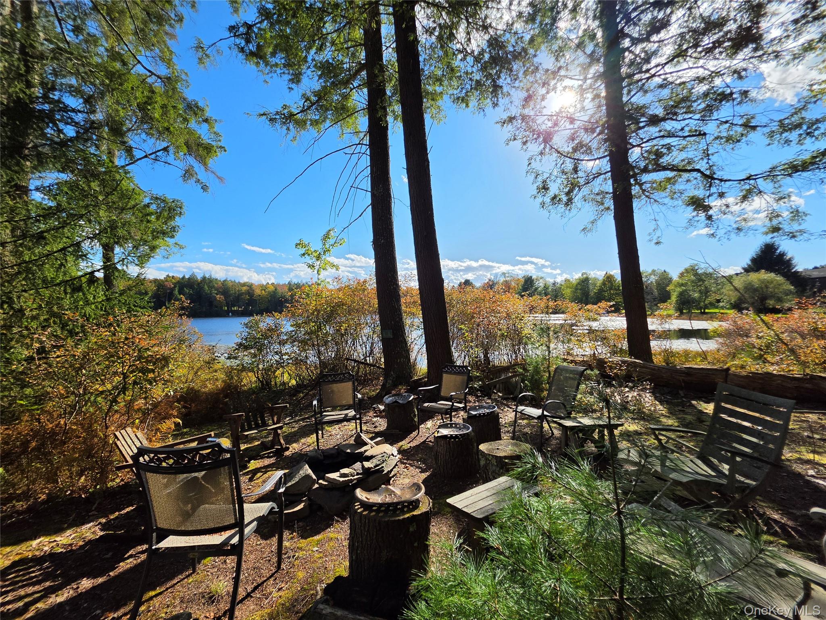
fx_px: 310
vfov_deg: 89.9
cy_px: 310
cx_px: 413
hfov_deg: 106.2
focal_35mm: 13
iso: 32
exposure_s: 1/2423
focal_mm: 2.2
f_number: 1.9
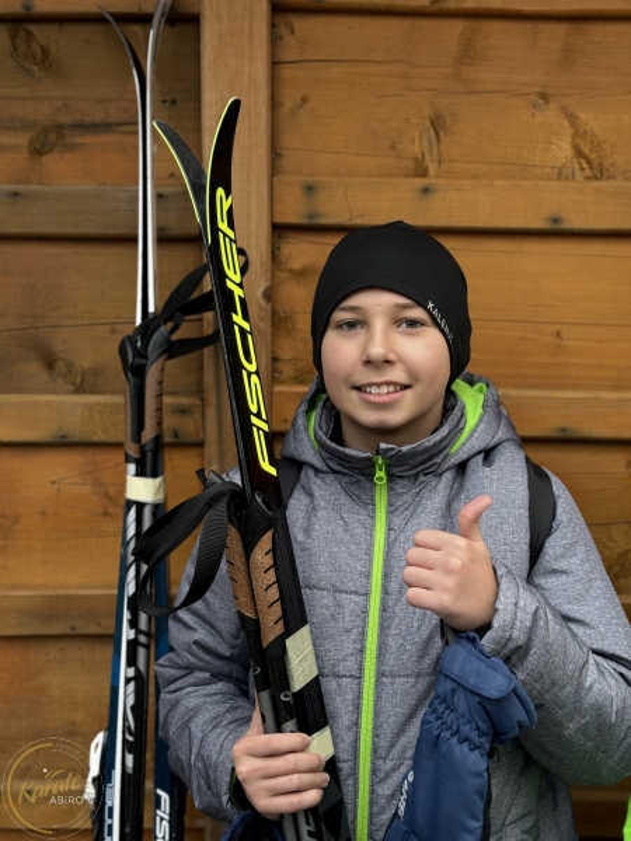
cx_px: 316
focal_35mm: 48
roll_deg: -0.9
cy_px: 420
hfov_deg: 30.3
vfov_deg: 39.7
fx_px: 1167
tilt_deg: -6.5
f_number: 1.78
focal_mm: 6.86
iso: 64
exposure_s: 1/123
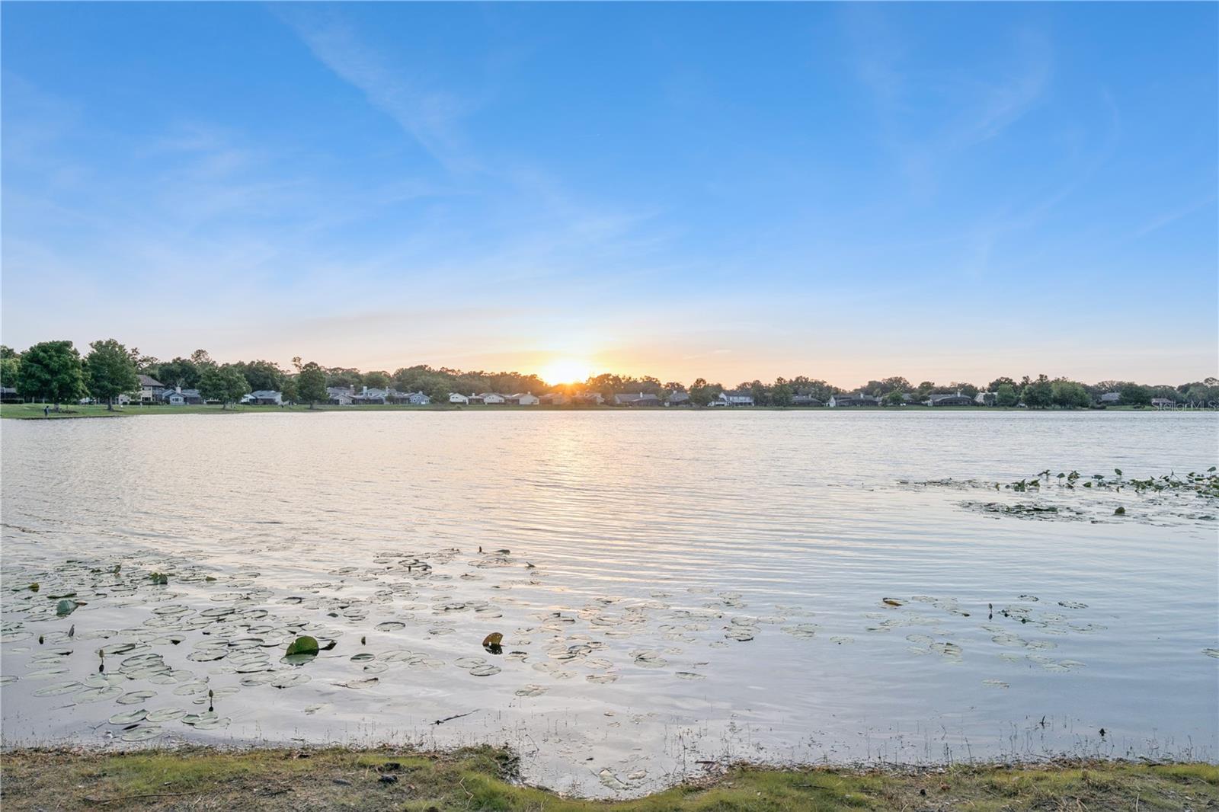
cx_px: 610
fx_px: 812
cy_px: 406
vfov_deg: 53.1
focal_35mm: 24
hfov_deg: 73.8
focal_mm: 24
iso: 500
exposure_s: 1/320
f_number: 10
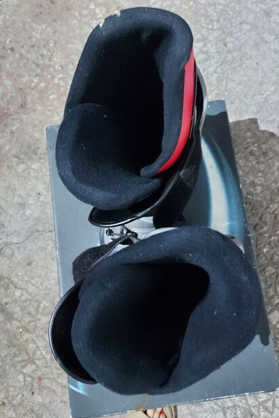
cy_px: 206
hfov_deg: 49.4
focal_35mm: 26
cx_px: 163
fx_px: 302
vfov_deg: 69.4
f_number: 1.8
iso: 1600
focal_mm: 4.6
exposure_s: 1/14
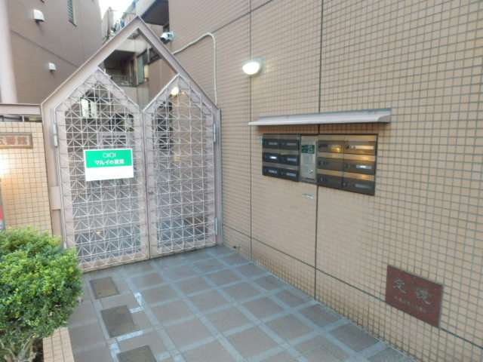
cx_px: 242
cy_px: 181
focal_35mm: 24
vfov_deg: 56.8
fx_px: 335
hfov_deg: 71.6
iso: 640
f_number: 3
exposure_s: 1/30
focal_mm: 4.2
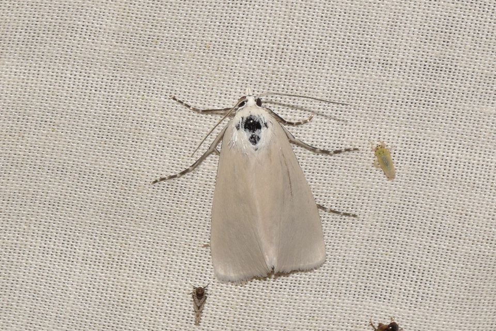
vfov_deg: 6.5
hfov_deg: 9.8
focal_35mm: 210
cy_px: 166
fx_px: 2893
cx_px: 248
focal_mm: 140
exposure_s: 1/200
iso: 400
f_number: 14
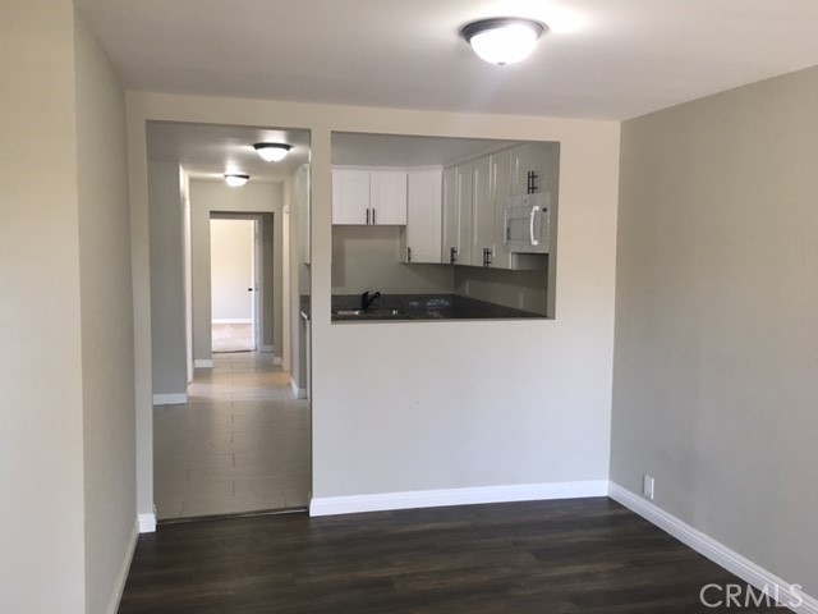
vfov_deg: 48.2
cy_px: 307
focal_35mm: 29
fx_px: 685
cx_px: 409
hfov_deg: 61.7
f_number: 2.2
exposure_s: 1/30
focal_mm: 4.15
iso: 100
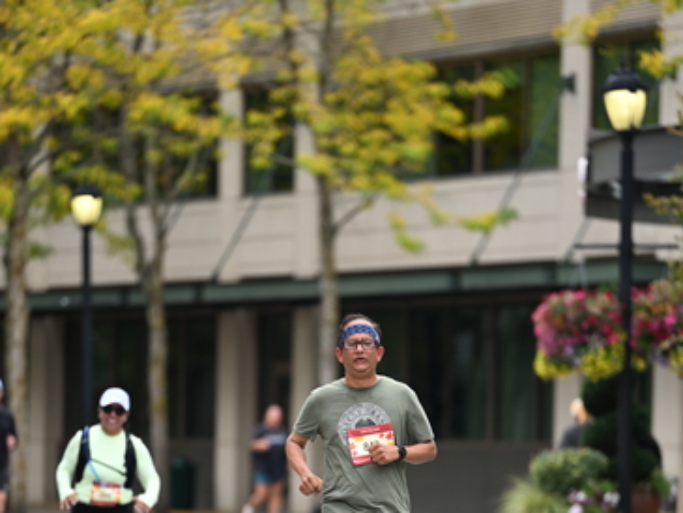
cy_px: 479
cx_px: 342
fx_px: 5724
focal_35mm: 290
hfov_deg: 6.8
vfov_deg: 5.1
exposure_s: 1/2500
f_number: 2.8
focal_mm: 200
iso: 640
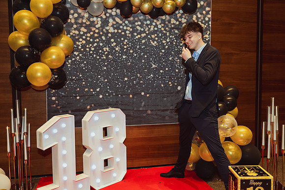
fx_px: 275
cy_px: 91
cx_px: 149
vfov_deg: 38.0
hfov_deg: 54.7
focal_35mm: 35
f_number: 2.8
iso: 1250
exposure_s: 1/200
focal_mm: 33
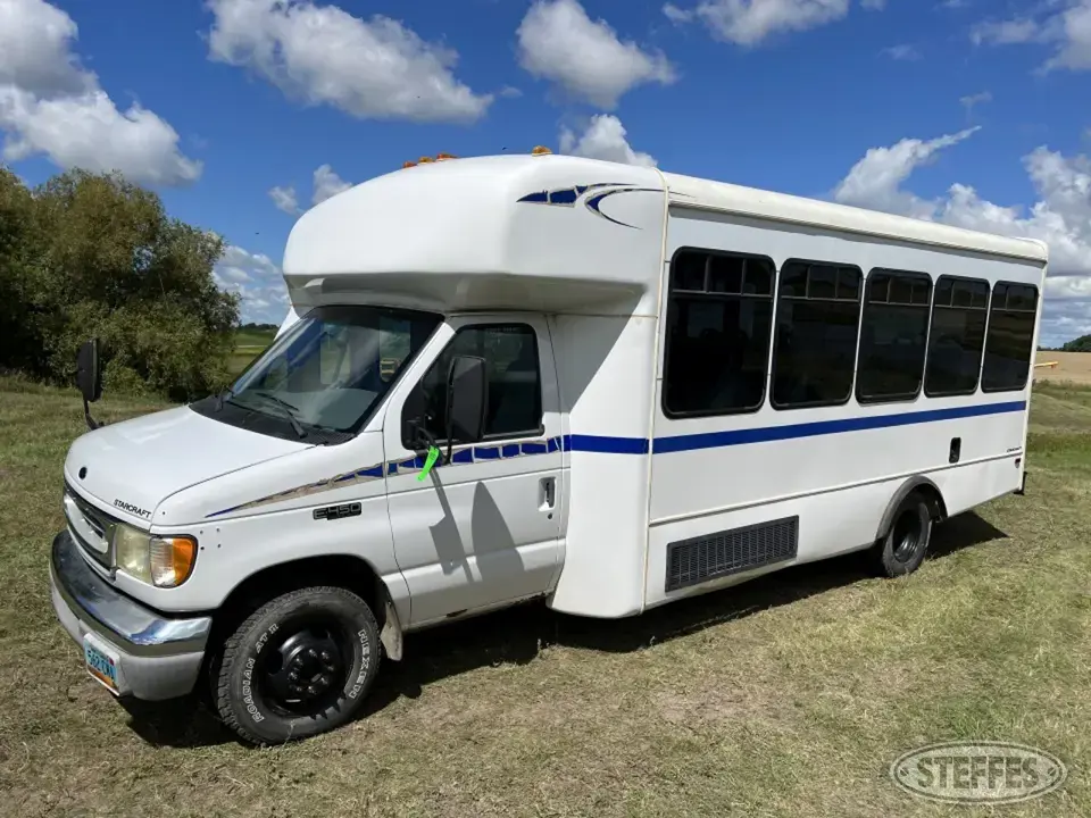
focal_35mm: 26
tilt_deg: -6.1
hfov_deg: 67.3
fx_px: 819
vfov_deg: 53.1
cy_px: 409
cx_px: 546
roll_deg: -1.3
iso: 50
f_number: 1.5
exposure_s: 1/8696
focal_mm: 5.7
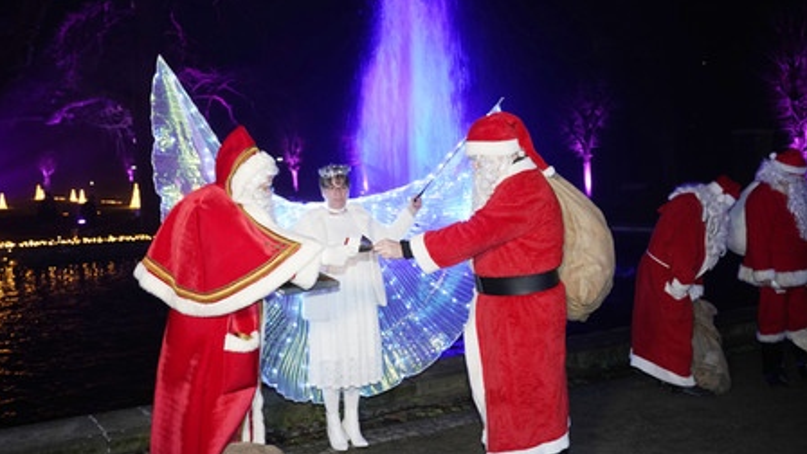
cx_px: 403
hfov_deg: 51.6
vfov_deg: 30.4
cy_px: 205
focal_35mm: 39
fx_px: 835
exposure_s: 1/30
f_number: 4.5
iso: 1250
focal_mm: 37
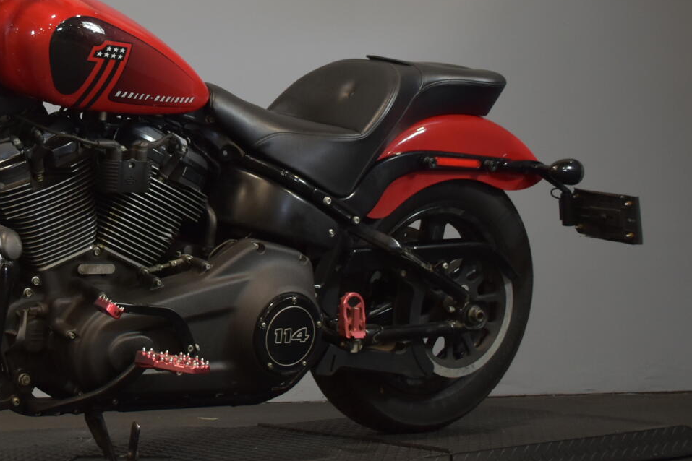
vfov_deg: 19.5
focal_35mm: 69
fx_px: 1326
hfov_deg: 27.8
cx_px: 31
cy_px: 78
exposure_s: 1/30
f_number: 4
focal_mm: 22
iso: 720
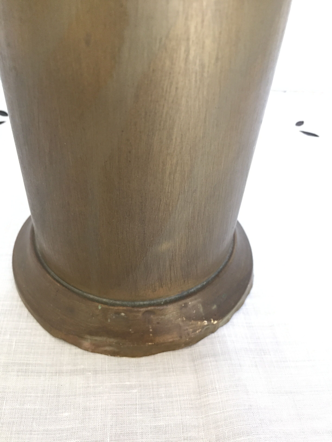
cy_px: 221
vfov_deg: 61.7
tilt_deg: -42.1
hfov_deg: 48.2
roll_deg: -3.3
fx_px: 371
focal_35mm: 29
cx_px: 166
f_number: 2.2
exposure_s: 1/33
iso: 250
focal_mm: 4.15
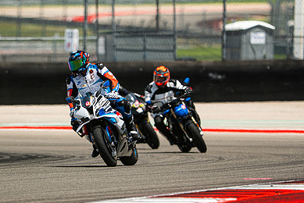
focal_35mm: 626
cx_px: 117
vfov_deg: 2.2
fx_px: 5290
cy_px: 114
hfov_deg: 3.3
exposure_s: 1/2000
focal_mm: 280
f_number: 2.8
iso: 320
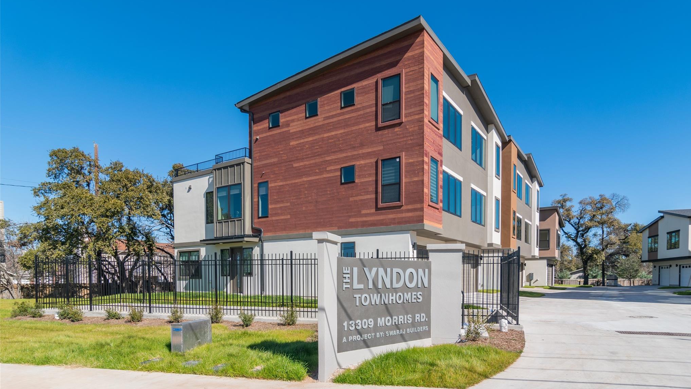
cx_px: 348
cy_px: 213
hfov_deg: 89.6
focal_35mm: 19
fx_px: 348
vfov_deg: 58.2
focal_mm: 12
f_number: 9
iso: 100
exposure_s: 1/320
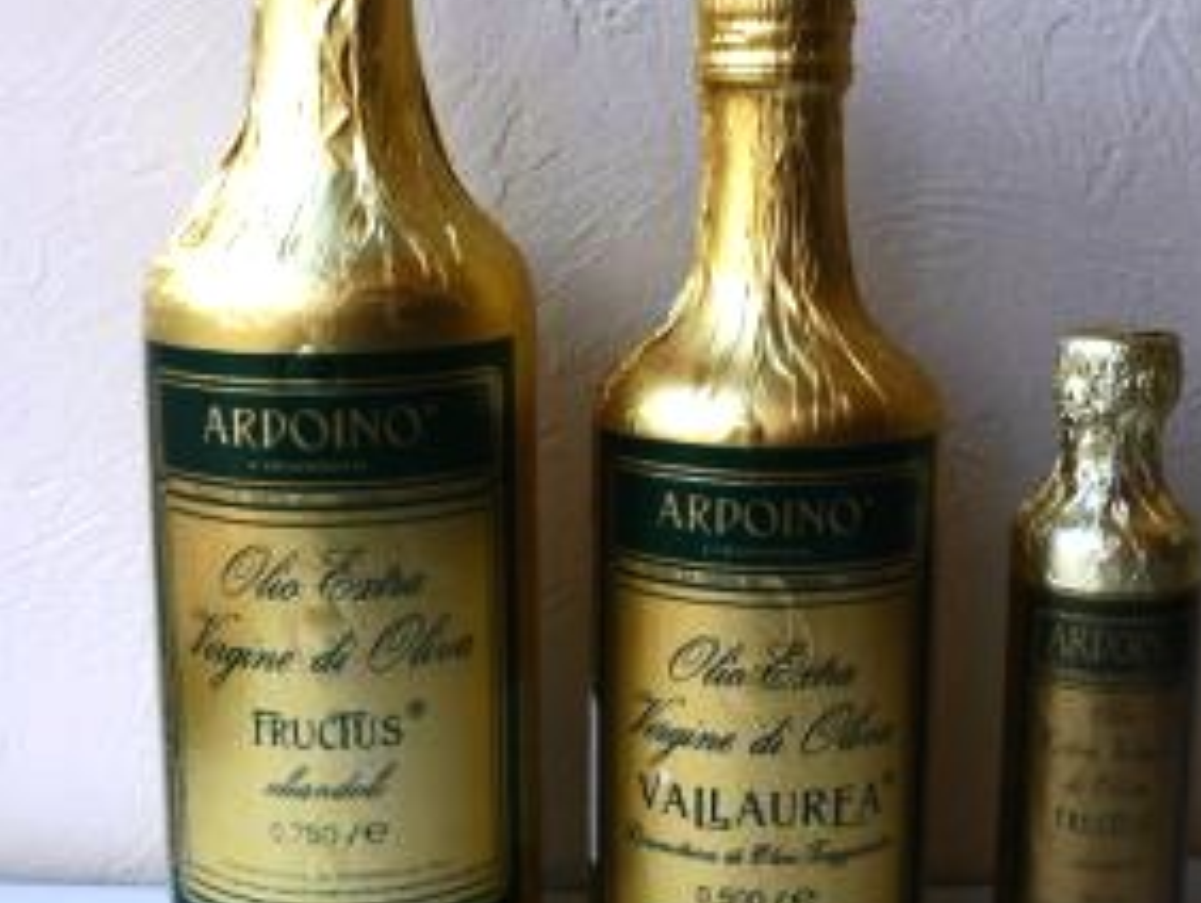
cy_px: 409
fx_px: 1875
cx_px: 711
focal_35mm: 54
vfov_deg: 27.1
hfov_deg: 35.4
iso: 80
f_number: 3.2
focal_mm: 6.3
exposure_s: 1/100
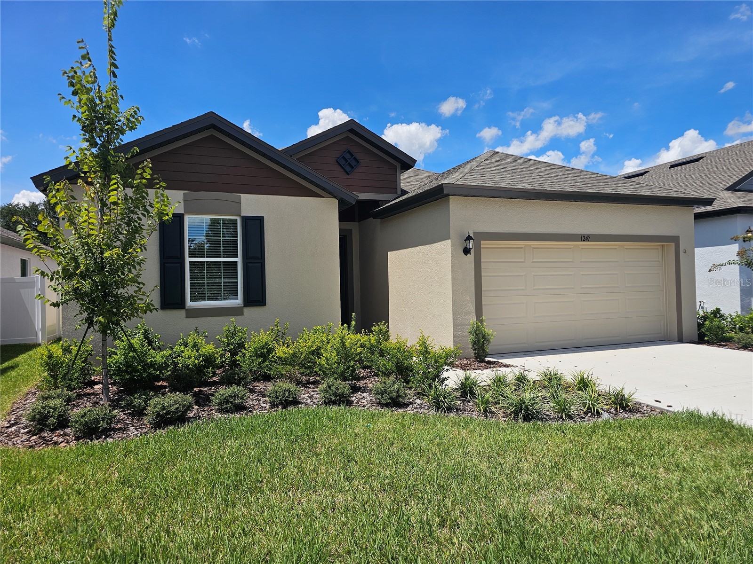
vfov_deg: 58.9
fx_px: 500
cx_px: 376
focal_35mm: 23
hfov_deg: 73.9
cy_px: 282
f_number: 1.7
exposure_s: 1/1117
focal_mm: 6.3
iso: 10
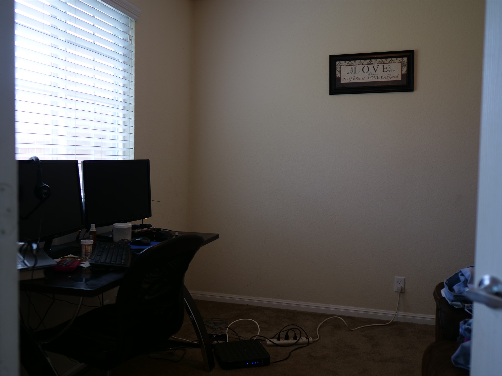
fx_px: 464
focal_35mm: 32
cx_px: 251
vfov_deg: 44.2
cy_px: 188
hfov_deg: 56.8
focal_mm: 16
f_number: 1.6
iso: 200
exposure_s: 1/125
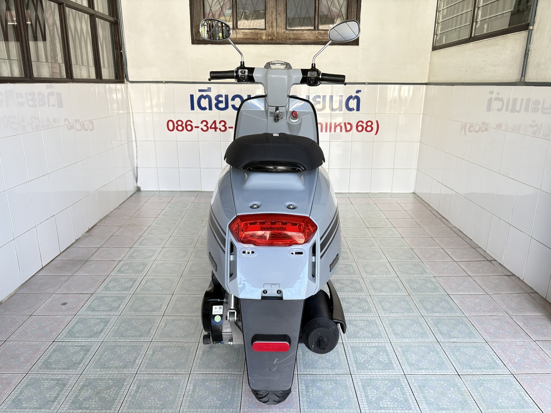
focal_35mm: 26
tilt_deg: -17.0
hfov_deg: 67.3
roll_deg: +0.1
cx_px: 276
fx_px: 414
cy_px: 206
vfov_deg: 53.1
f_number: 1.6
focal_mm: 5.96
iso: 125
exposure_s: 1/92
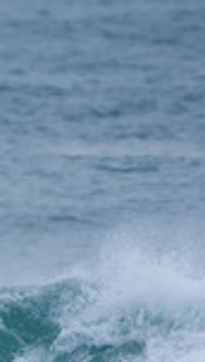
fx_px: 28796
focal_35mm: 2993
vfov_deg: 0.7
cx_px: -365
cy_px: 408
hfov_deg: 0.4
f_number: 5.6
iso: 250
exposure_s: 1/1000
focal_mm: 500
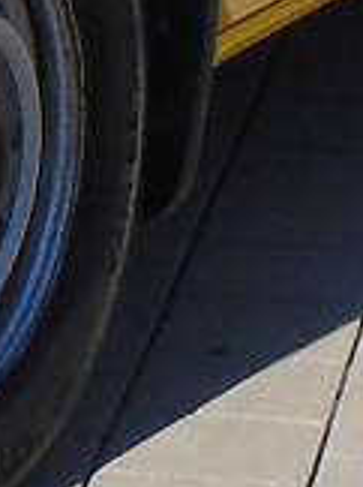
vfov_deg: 4.6
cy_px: -730
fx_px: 5832
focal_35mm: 416
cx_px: -354
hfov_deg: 3.5
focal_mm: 7.6
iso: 80
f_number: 3.3
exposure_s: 1/1000
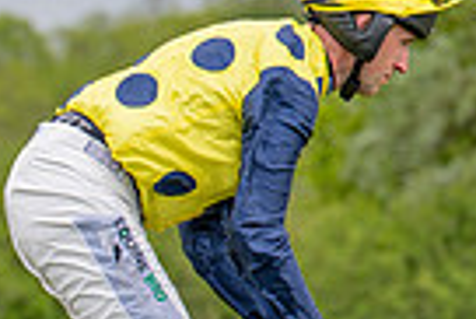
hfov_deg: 4.0
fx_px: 6870
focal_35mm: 519
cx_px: -105
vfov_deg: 2.6
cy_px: 520
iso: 200
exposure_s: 1/1250
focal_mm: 90
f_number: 2.8
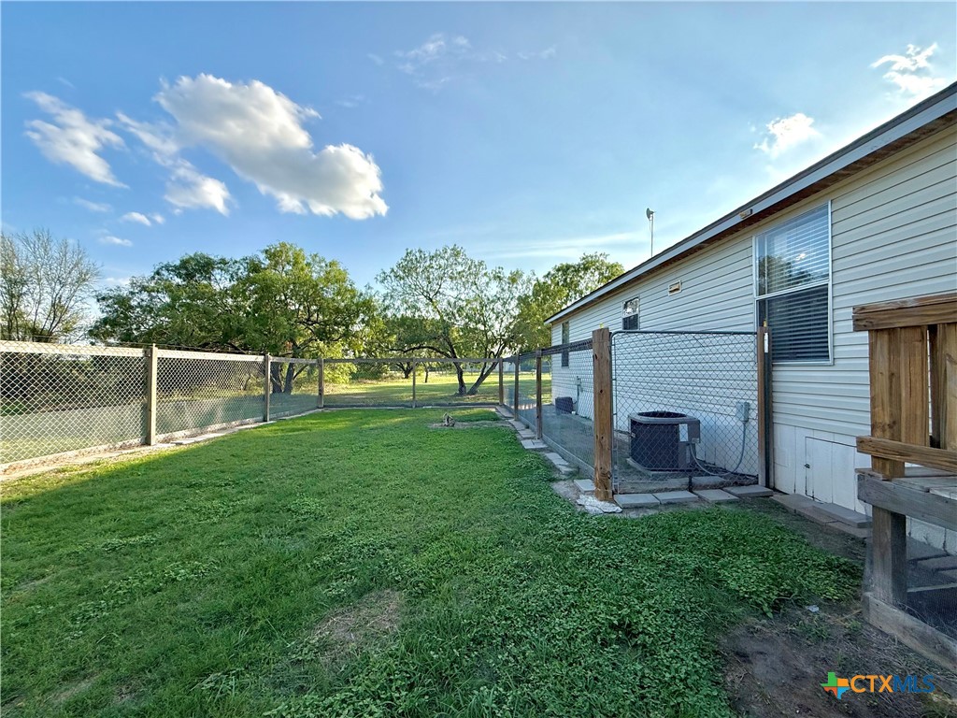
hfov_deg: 102.1
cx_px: 478
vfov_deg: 85.7
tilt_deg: +2.2
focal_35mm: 14
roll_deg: -1.4
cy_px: 359
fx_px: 387
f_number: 2.2
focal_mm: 2.22
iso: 64
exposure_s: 1/1698
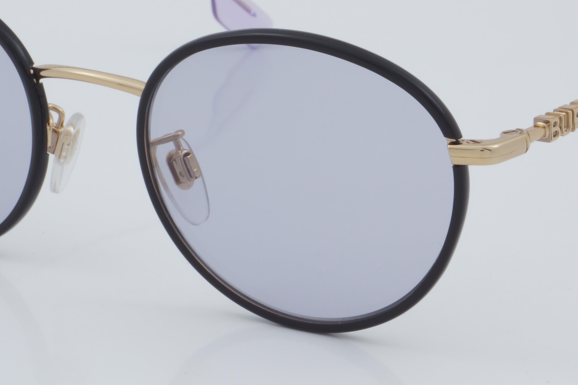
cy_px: 133
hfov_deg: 15.5
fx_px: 2119
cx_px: 281
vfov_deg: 10.4
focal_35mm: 132
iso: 100
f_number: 32
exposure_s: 1/4
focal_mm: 50
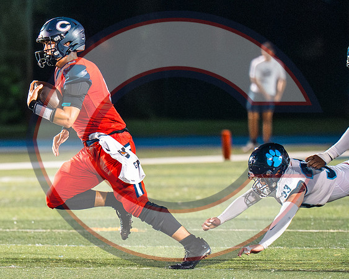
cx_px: 84
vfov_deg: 2.4
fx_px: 6732
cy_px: 250
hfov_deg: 3.0
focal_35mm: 652
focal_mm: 200
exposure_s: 1/1600
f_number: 2.8
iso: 18000
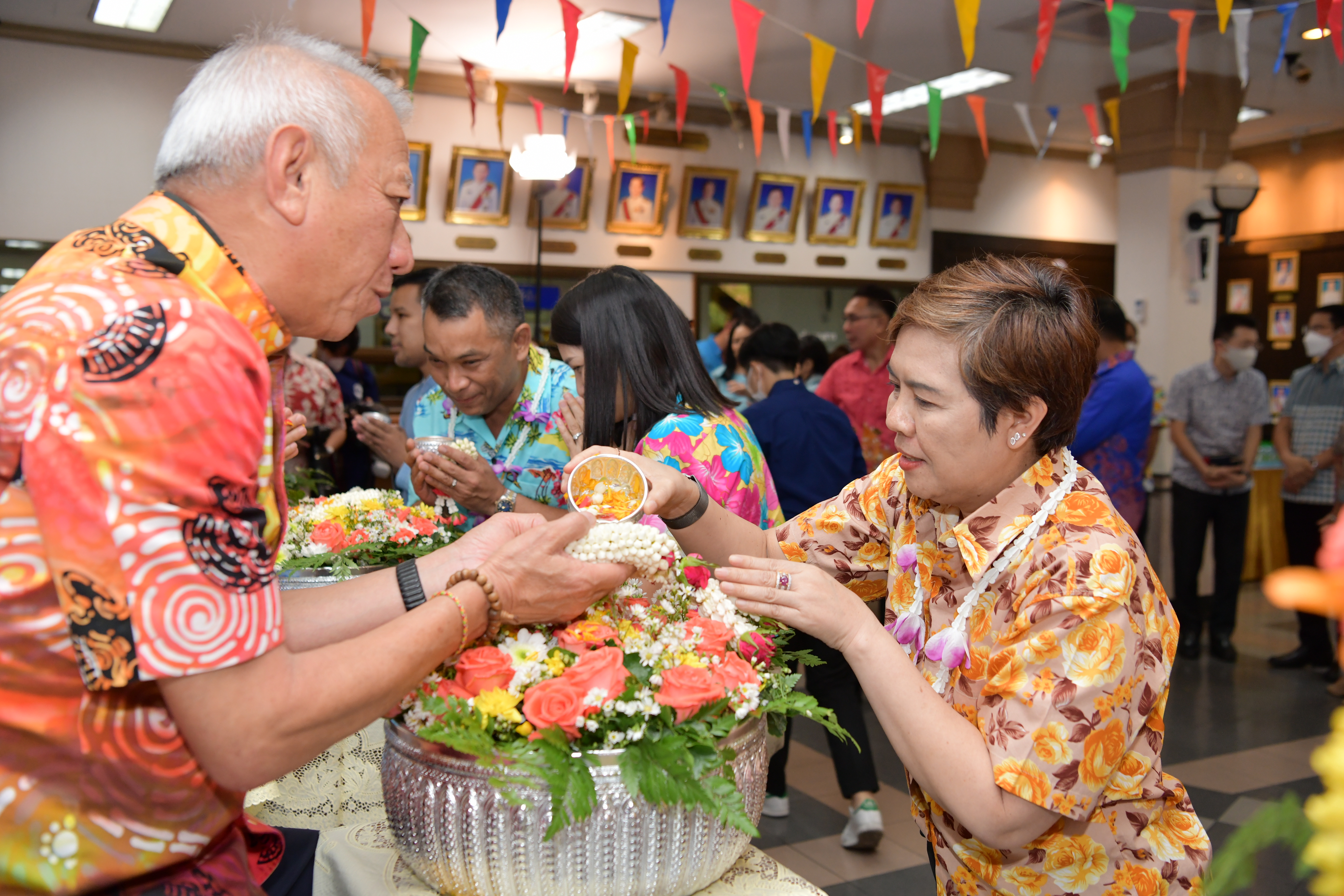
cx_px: 672
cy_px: 448
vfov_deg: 38.9
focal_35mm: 34
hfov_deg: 55.8
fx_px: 1269
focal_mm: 34
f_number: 4
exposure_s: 1/200
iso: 1000
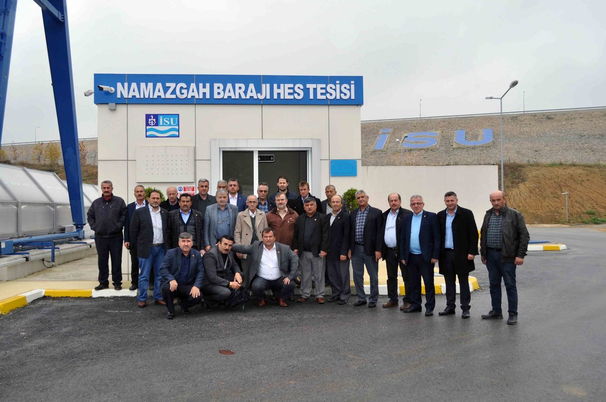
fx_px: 555
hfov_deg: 57.3
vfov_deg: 39.9
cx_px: 303
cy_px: 201
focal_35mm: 33
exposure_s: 1/200
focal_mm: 22
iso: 200
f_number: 5.6
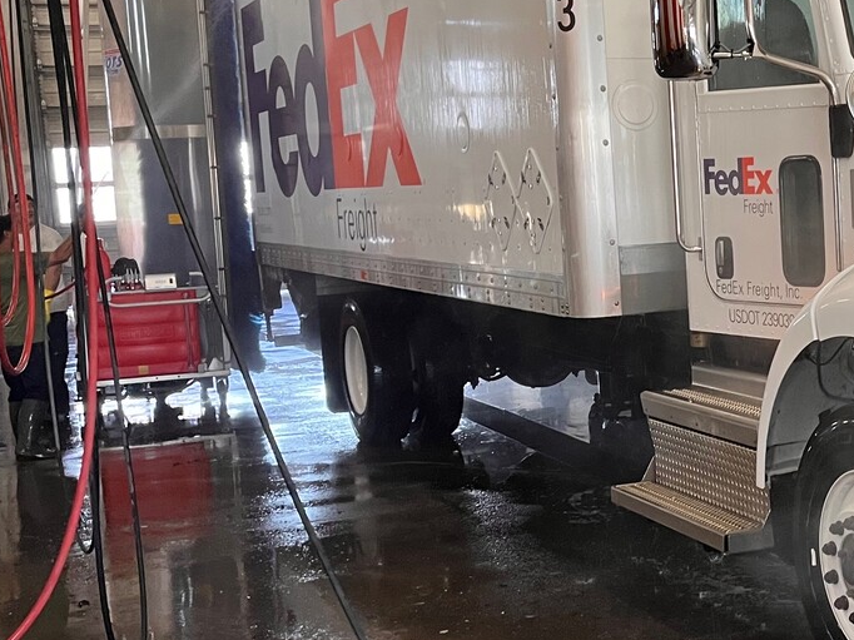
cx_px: 821
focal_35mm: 61
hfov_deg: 29.9
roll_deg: +3.7
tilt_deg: -6.6
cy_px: 316
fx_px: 1504
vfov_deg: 24.0
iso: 125
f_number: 1.6
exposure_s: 1/88
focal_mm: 5.1
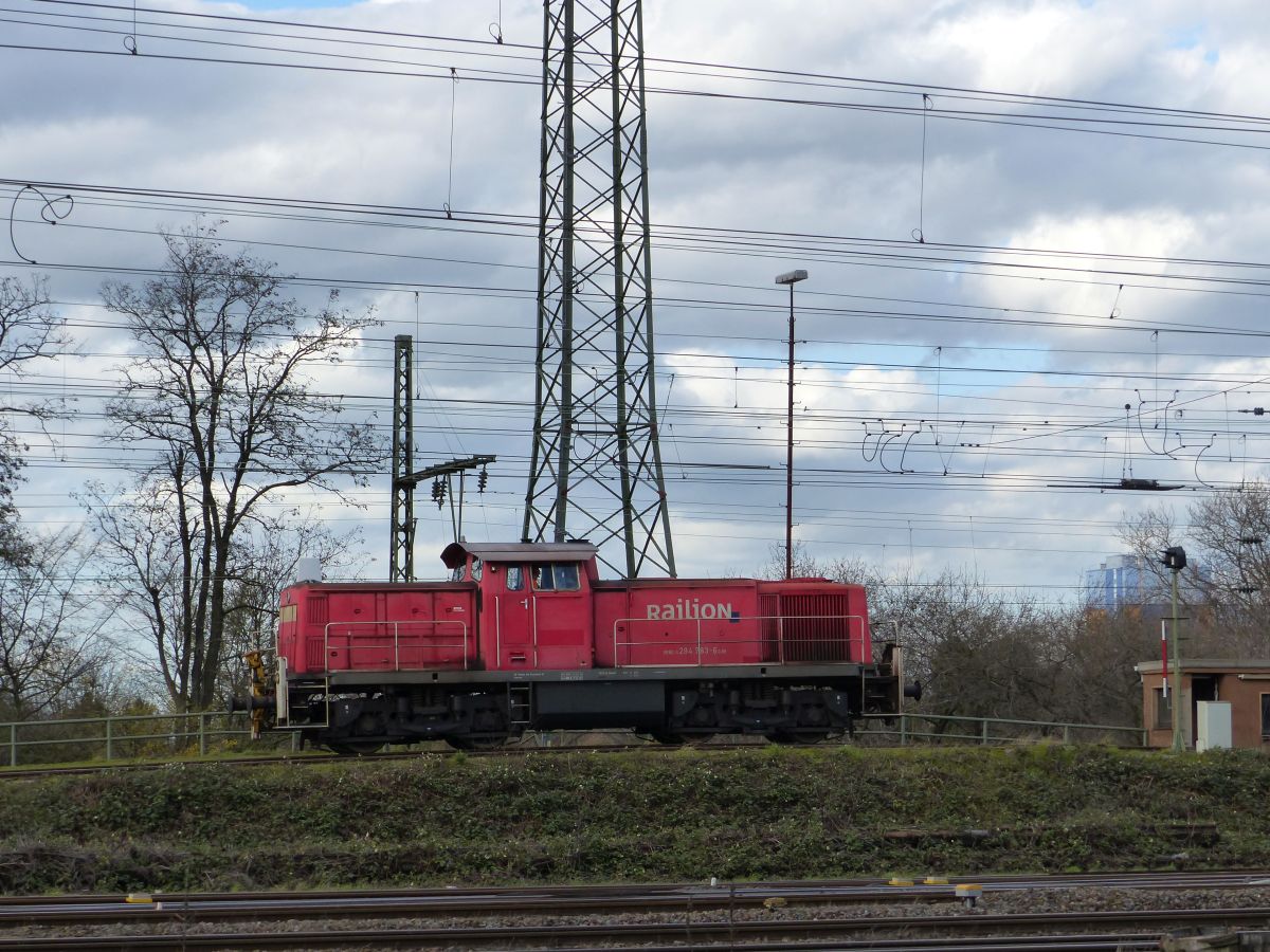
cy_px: 476
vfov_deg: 13.6
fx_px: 3999
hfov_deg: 18.0
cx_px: 635
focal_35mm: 109
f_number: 4
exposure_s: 1/640
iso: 160
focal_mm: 19.6
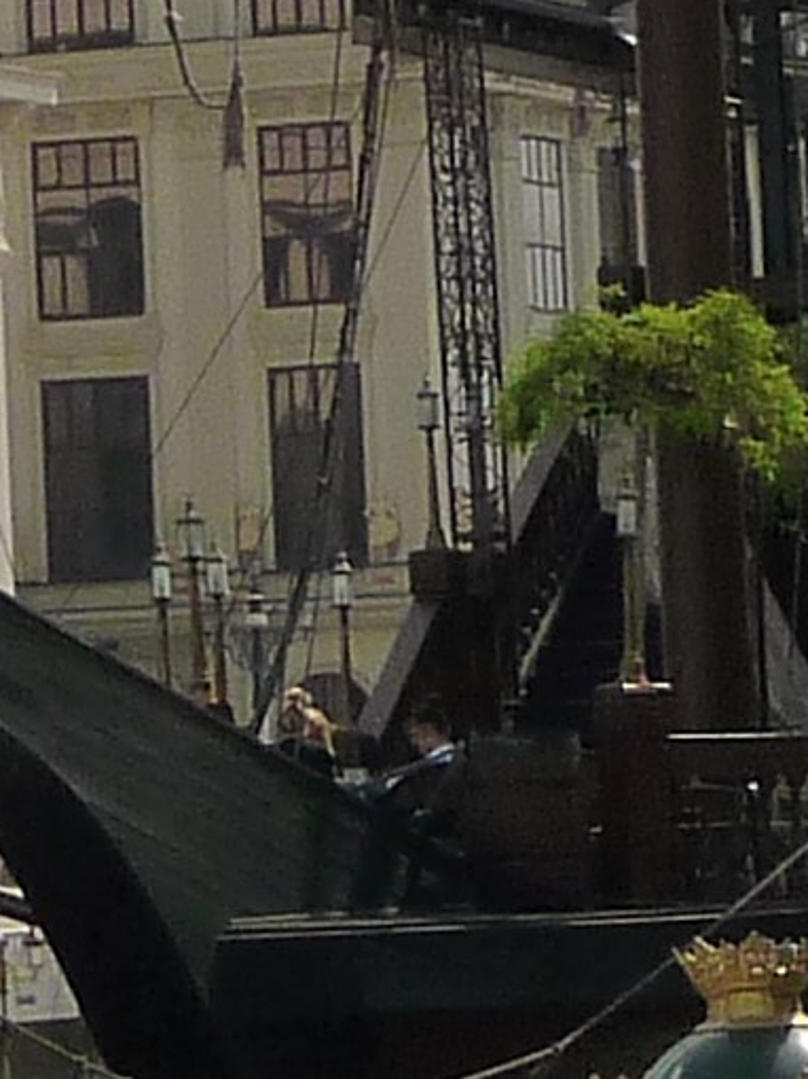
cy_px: -146
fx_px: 9500
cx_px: -522
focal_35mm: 305
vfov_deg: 6.5
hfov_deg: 4.8
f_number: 10
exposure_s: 1/400
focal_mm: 7.6
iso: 160
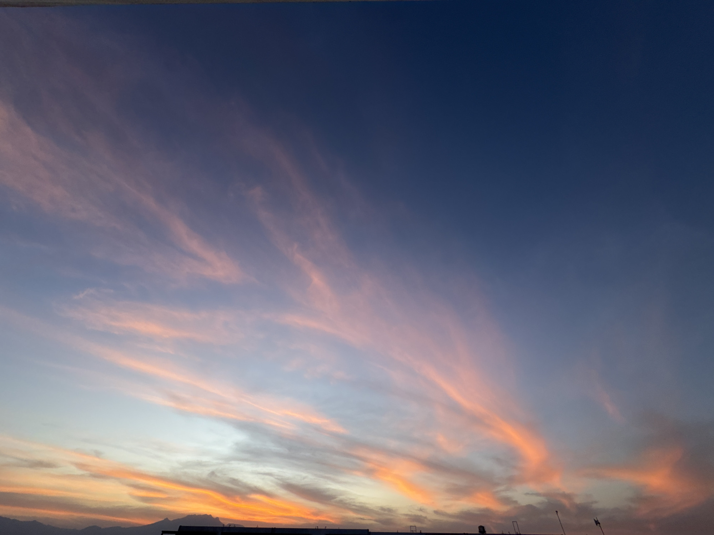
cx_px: 357
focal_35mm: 14
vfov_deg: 85.7
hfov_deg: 102.1
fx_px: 289
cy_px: 268
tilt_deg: +45.9
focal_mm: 2.22
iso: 64
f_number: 2.2
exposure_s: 1/99
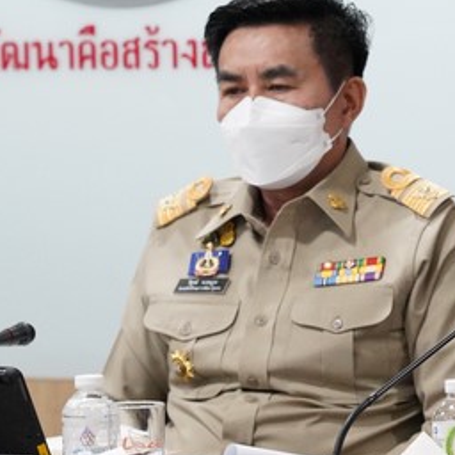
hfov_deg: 6.2
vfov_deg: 6.3
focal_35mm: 279
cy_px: 111
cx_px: 590
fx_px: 4149
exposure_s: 1/250
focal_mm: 105
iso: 10000
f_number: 5.6
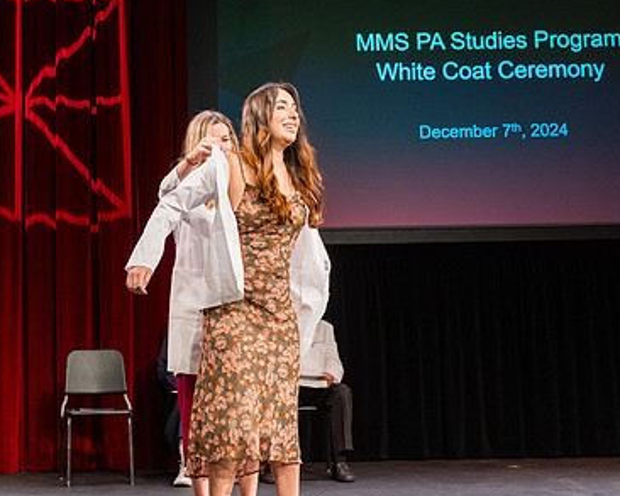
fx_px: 1083
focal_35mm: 59
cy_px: 289
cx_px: 235
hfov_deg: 31.8
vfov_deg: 25.8
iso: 1250
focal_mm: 39.7
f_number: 3.5
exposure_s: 1/320
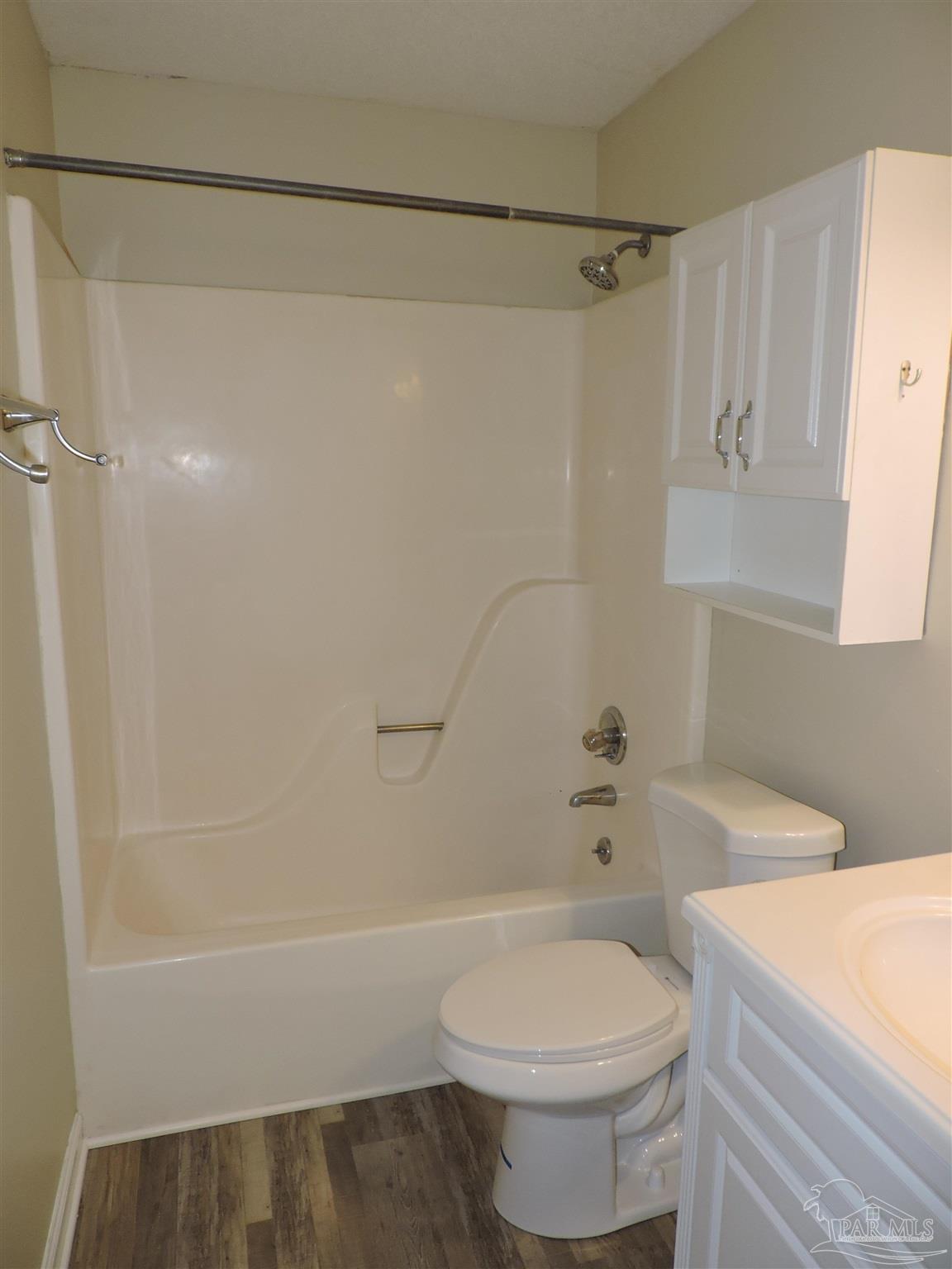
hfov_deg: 56.8
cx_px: 476
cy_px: 634
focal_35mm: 24
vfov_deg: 71.6
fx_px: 880
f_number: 3
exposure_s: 1/30
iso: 200
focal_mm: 4.3
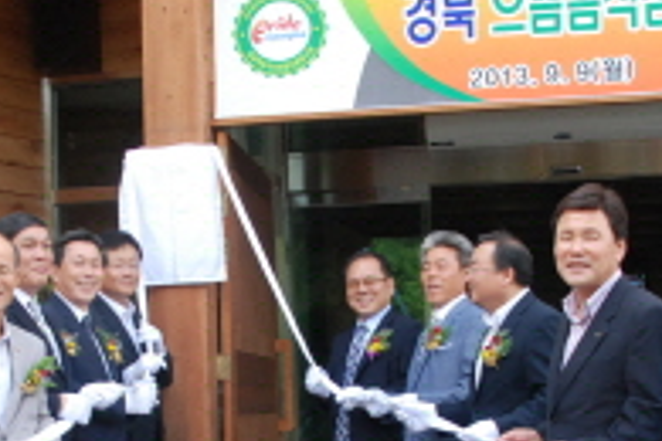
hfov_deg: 26.3
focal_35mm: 77
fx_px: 1416
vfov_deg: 17.3
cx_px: 292
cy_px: 434
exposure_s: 1/250
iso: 800
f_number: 8
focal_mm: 20
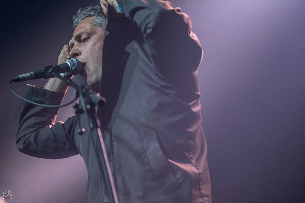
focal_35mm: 158
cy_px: 102
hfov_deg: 13.0
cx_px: 152
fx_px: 1334
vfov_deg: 8.7
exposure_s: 1/100
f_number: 2.8
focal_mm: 105
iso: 500
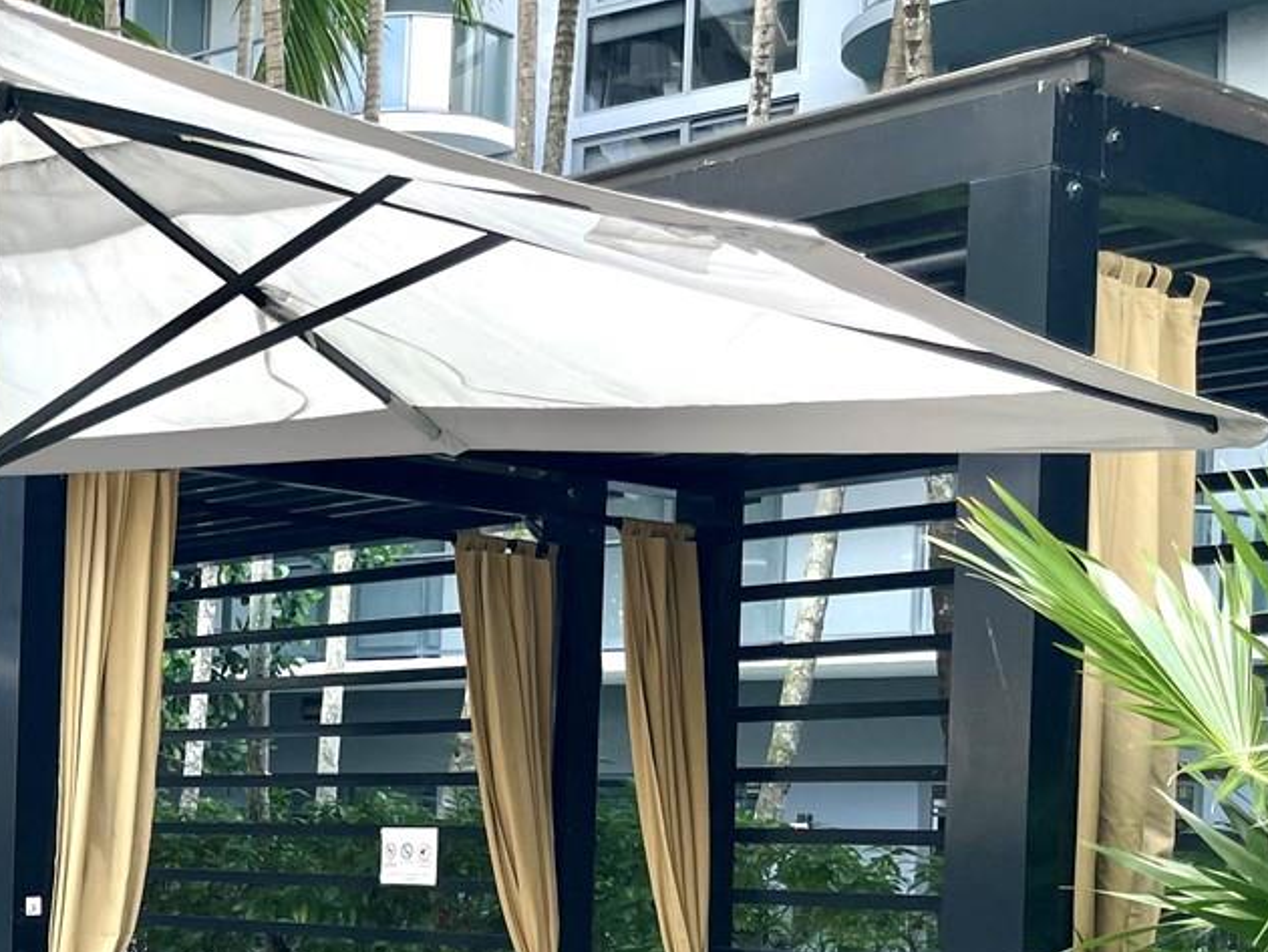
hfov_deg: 25.7
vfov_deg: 21.7
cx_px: -334
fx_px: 2419
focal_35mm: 66
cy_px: 884
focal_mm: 4.2
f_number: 1.6
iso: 32
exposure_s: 1/315
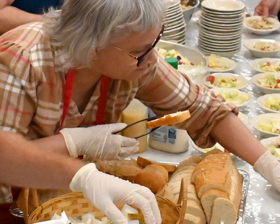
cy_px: 51
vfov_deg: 16.4
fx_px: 770
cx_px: 167
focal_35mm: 93
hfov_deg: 20.6
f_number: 4
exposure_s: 1/1250
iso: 12800
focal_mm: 24
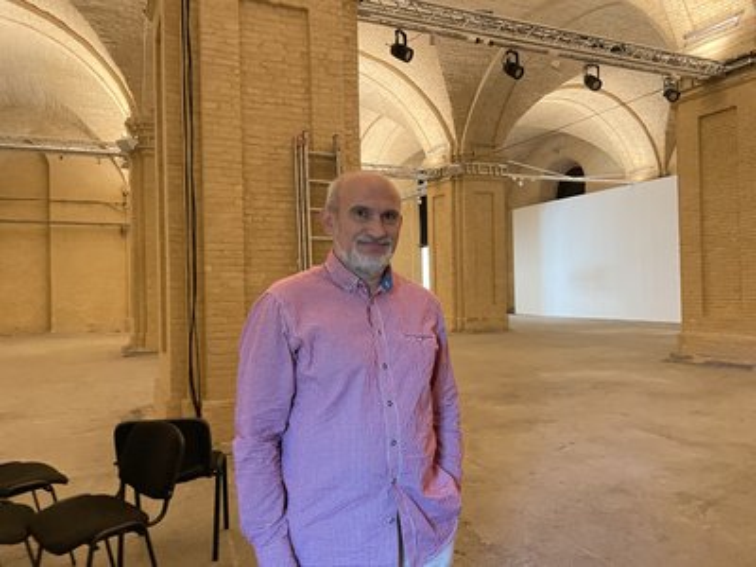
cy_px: 284
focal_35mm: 26
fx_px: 568
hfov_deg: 67.3
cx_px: 378
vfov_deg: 53.1
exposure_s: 1/38
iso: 640
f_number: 1.6
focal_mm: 4.2
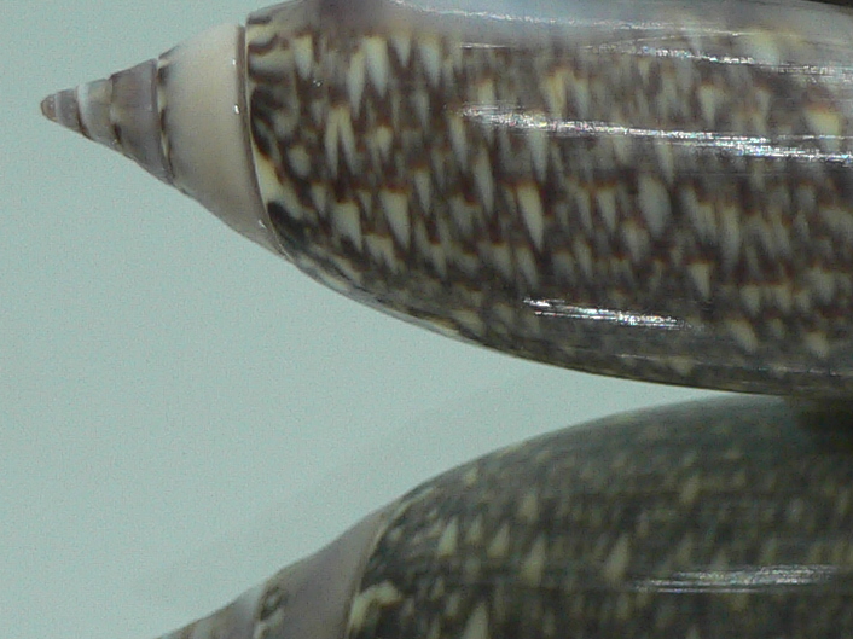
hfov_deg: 18.9
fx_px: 2463
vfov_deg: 14.8
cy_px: 314
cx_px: 935
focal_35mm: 100
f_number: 2.8
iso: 80
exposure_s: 1/60
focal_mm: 4.6
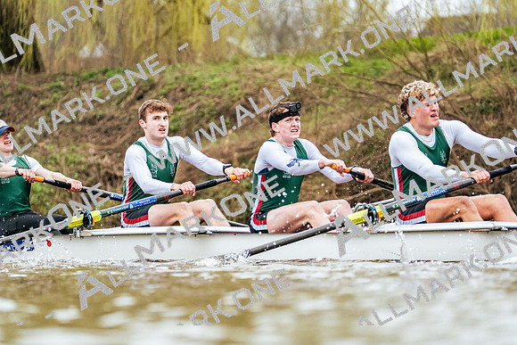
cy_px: 172
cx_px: 258
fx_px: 3979
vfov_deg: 5.0
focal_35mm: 277
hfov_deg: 7.4
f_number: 6.3
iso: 5000
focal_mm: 277
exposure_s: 1/2000
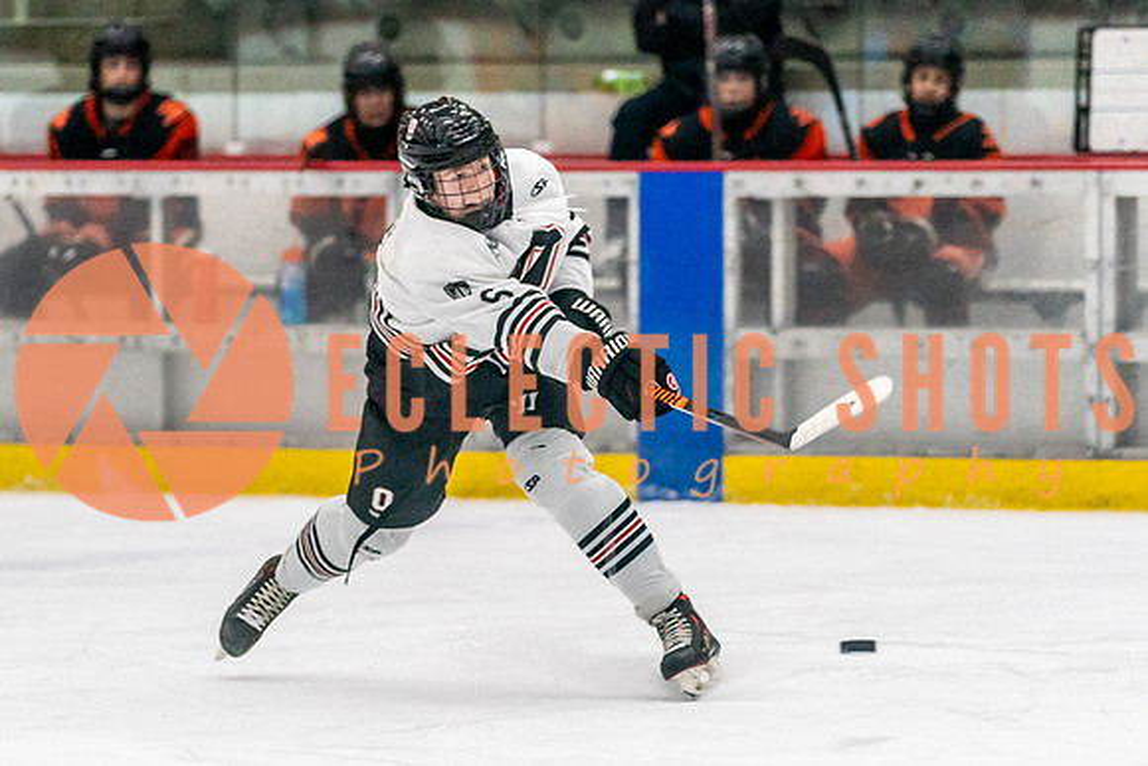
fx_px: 10586
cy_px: 499
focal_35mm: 332
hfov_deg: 6.2
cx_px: 437
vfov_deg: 4.1
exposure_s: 1/1250
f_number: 2.8
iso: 3200
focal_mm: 174
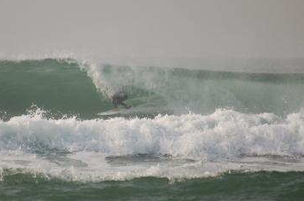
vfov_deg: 2.0
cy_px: 105
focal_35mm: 694
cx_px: 94
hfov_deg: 3.0
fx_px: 5850
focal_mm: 300
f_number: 5.6
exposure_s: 1/2000
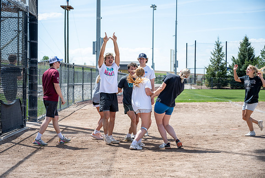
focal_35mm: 63
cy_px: 83
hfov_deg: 31.9
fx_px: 463
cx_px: 121
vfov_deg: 21.8
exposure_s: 1/1600
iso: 100
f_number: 4
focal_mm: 58
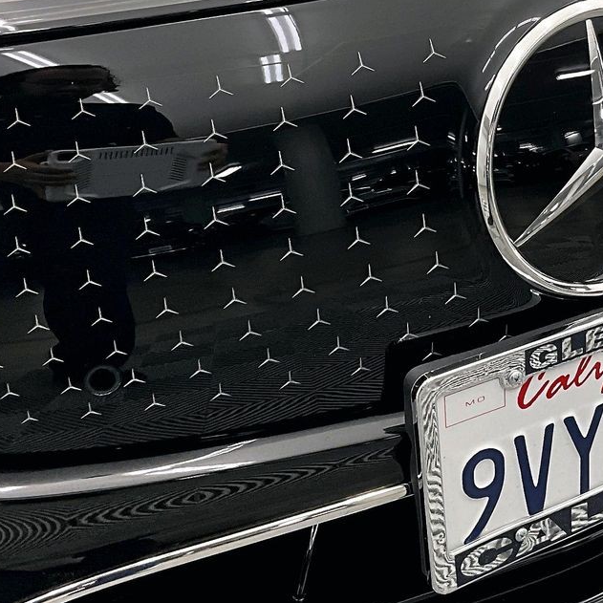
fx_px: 1281
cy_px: 165
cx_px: 431
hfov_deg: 26.2
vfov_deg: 26.2
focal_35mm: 65
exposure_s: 1/60
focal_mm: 3
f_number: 1.8
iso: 125
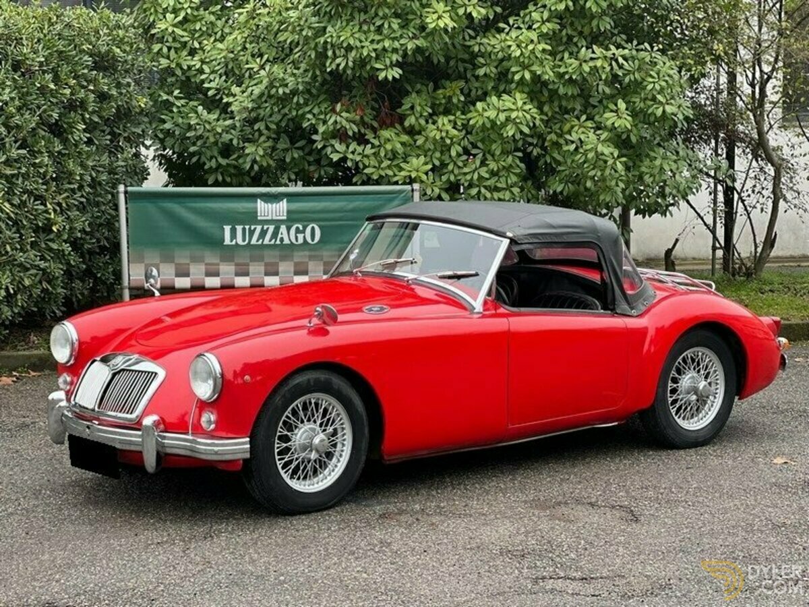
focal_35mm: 77
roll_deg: +0.5
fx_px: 1800
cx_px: 404
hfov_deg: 25.3
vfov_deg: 19.1
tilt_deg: -6.1
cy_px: 304
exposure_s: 1/121
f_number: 2.8
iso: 64
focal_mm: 9
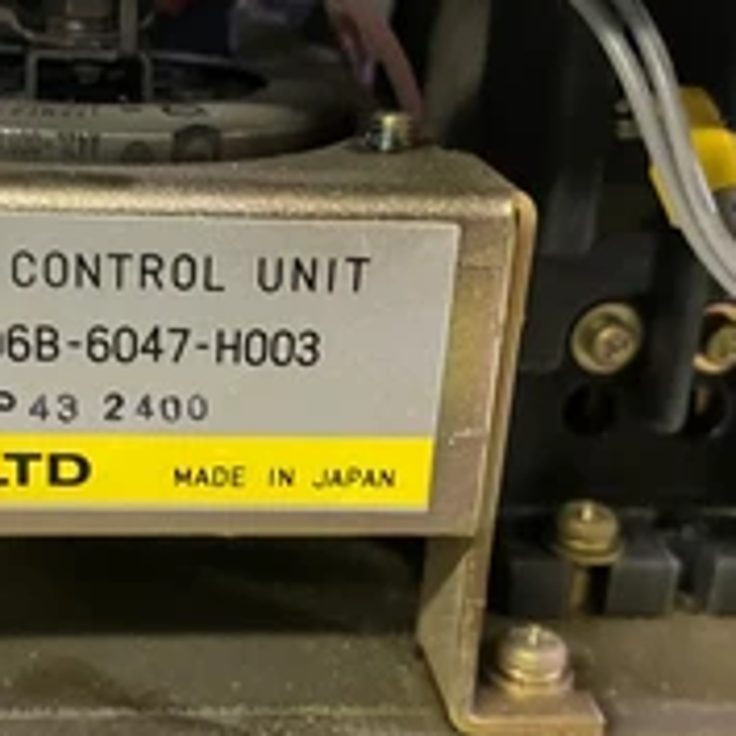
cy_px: 441
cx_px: 241
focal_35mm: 52
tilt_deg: -22.8
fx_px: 1251
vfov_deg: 32.7
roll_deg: -2.0
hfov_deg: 32.5
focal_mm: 4.25
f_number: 1.8
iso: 500
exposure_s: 1/30
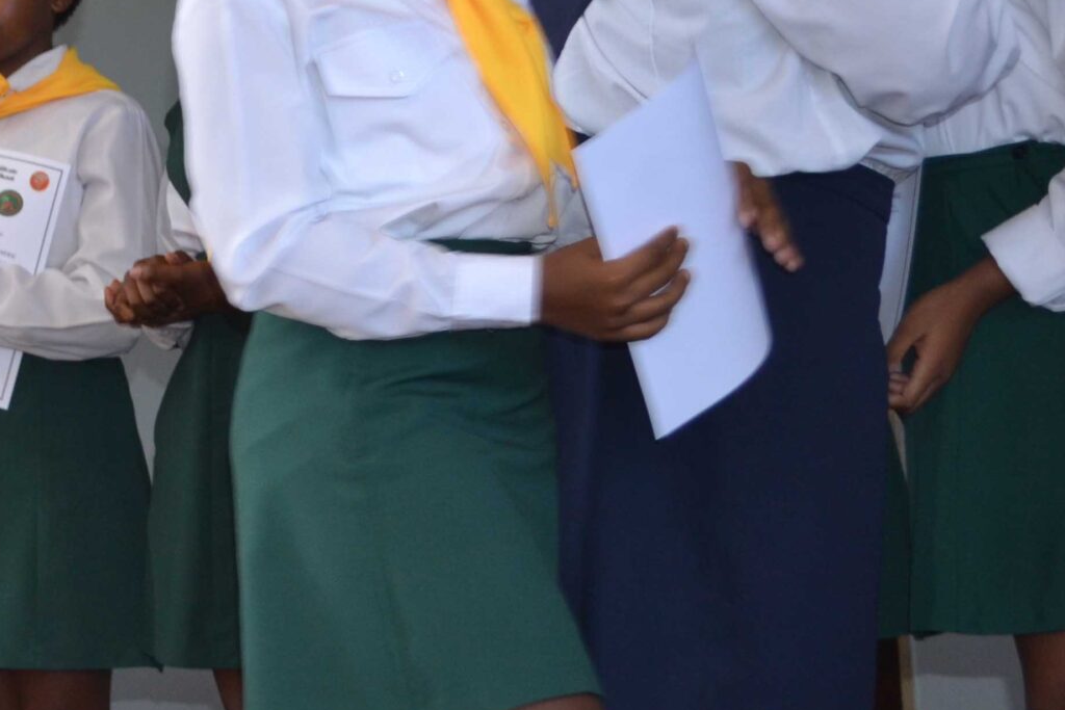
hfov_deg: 14.7
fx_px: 3994
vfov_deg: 10.1
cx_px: -216
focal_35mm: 135
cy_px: -36
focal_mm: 36
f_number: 5
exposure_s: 1/60
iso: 500
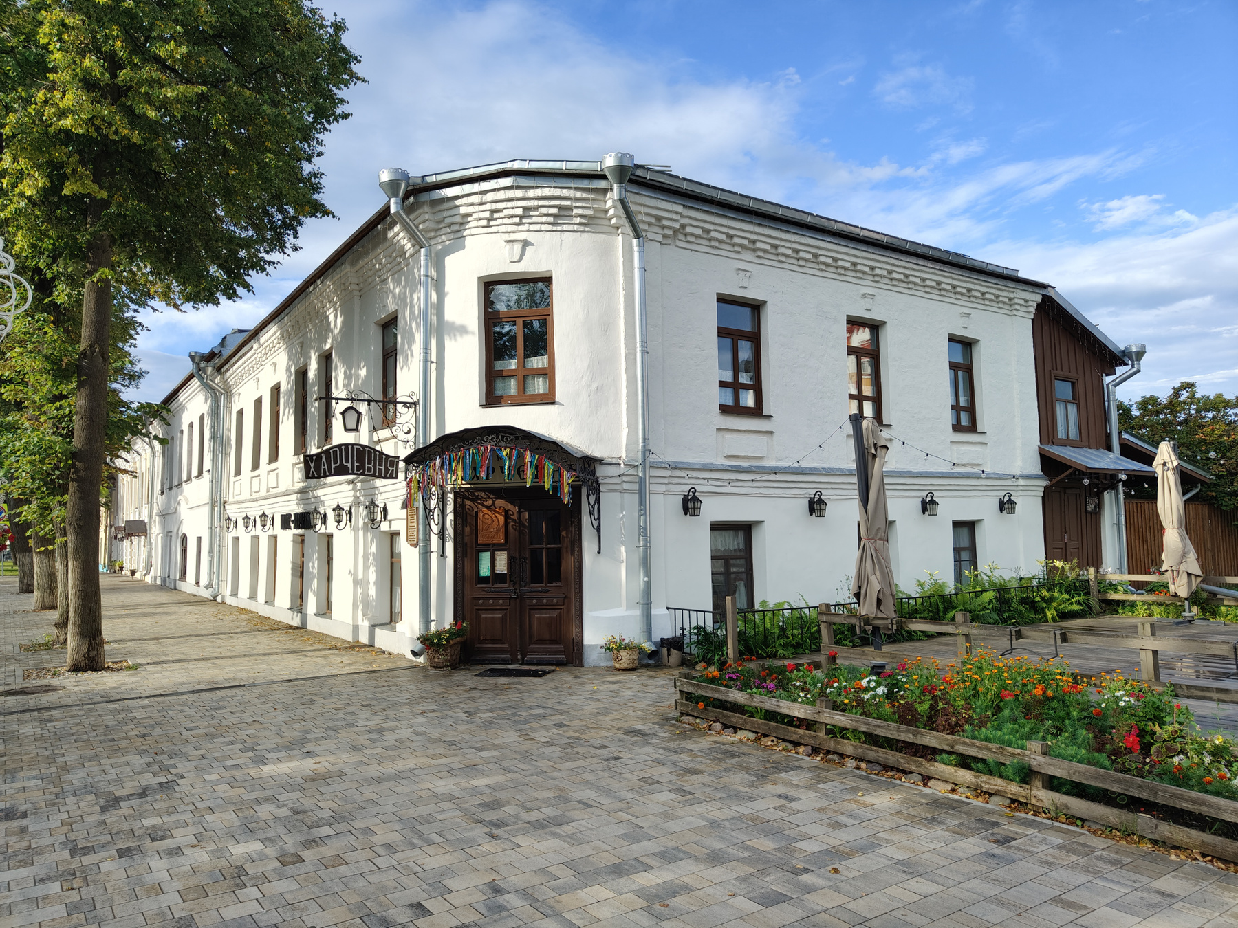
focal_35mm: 24
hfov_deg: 71.6
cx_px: 619
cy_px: 464
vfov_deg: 56.8
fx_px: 858
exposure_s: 1/680
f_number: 1.8
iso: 50
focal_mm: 5.59
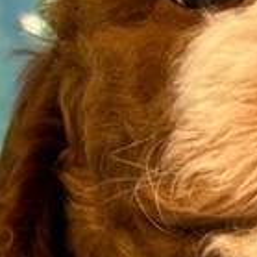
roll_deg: -1.9
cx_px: 338
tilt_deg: -1.9
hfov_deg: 8.7
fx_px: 1672
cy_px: 499
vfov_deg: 8.4
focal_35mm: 199
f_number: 1.5
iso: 50
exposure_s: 1/120
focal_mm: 5.7
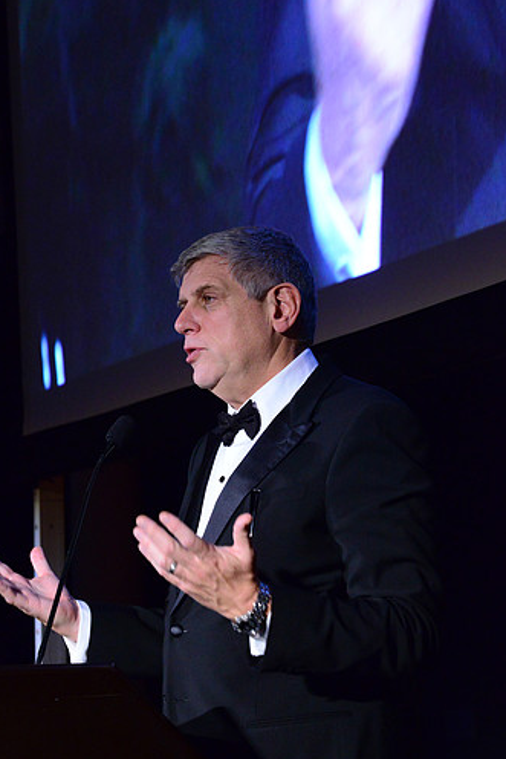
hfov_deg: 11.7
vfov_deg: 17.5
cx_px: 241
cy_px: 413
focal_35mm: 117
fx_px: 2465
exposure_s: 1/60
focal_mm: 100
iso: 6400
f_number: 8
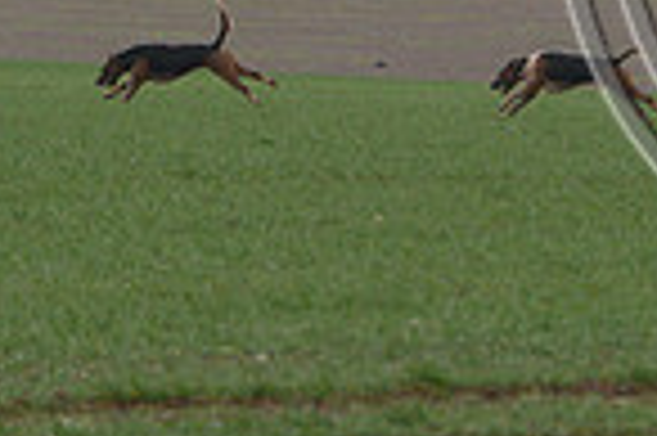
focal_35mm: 797
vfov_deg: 1.7
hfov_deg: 2.6
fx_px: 14529
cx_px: 968
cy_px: -180
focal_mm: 200
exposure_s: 1/800
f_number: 5.6
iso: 1600
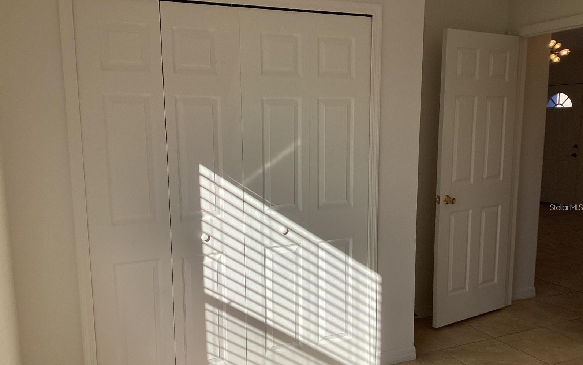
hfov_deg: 58.1
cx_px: 292
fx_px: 524
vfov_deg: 38.3
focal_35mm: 33
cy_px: 207
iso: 25
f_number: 2.4
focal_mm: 3.3
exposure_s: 1/895
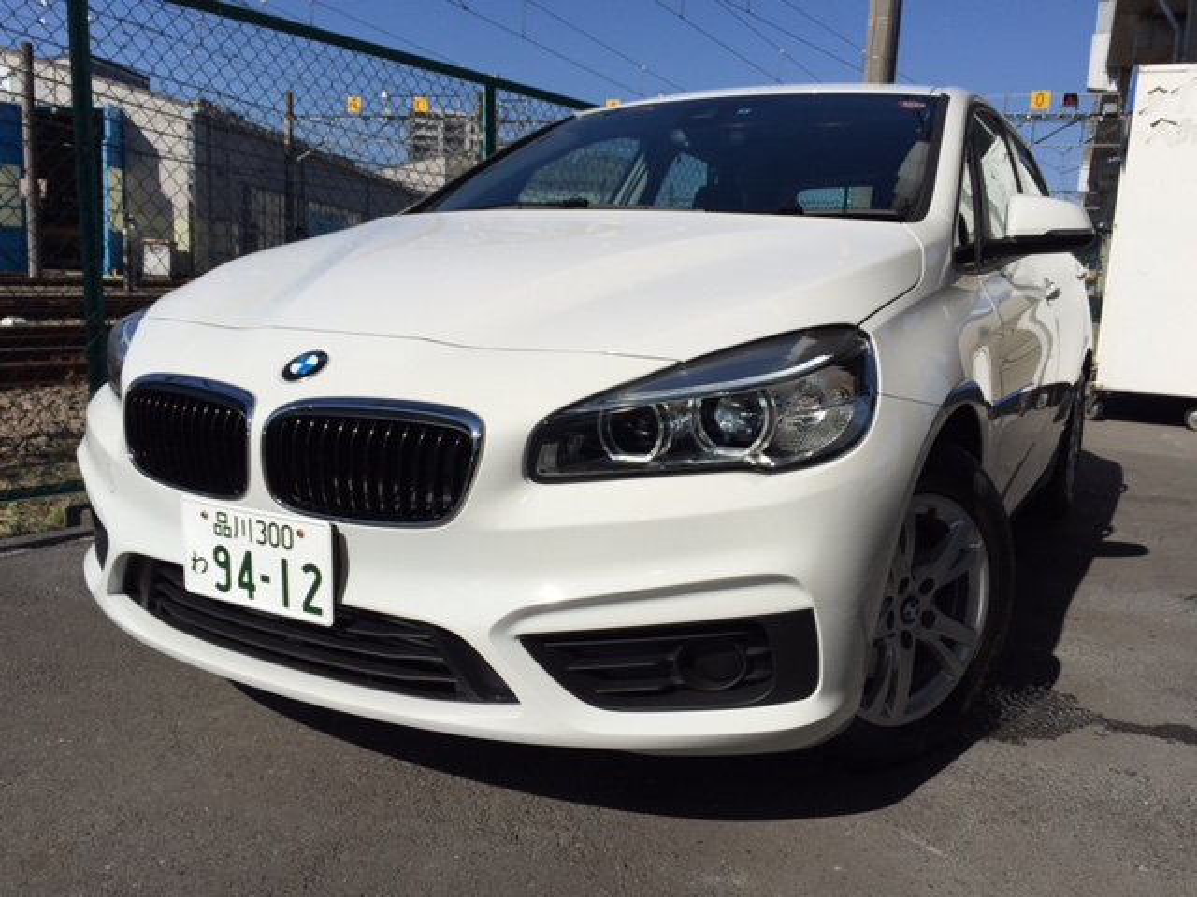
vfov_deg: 48.2
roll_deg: -1.7
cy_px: 448
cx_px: 598
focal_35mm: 29
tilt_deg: -8.7
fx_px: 1003
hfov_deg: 61.7
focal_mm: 4.15
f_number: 2.2
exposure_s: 1/5650
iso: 32
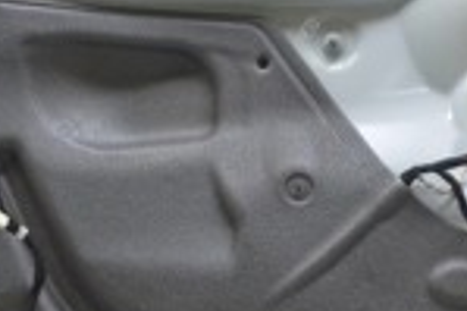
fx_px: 1503
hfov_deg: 17.6
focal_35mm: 116
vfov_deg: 11.7
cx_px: 154
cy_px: 58
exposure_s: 1/20
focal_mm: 18
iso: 400
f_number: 5.6
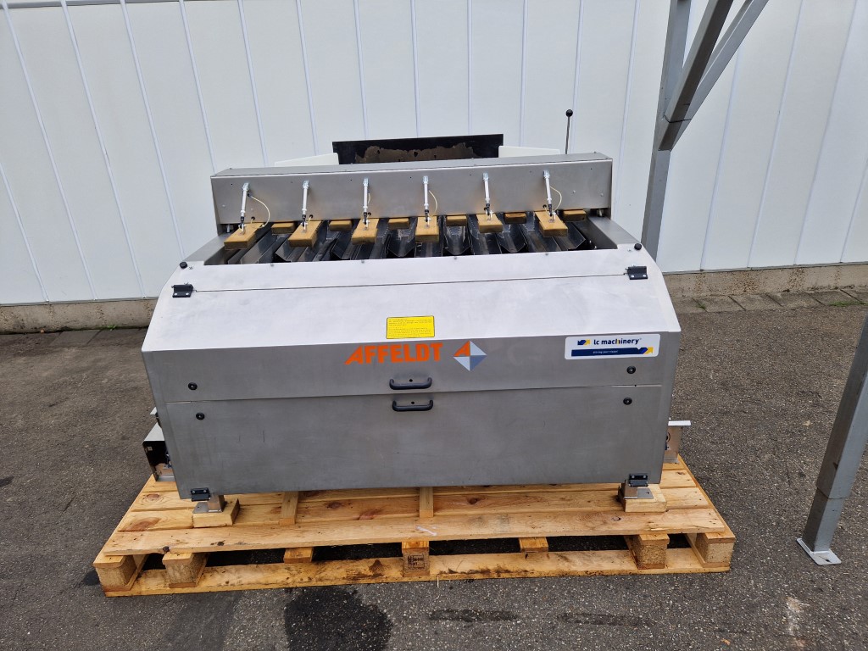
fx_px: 577
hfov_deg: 73.9
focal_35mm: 23
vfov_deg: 58.9
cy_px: 326
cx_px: 434
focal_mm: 5.4
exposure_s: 1/1156
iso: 50
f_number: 1.8
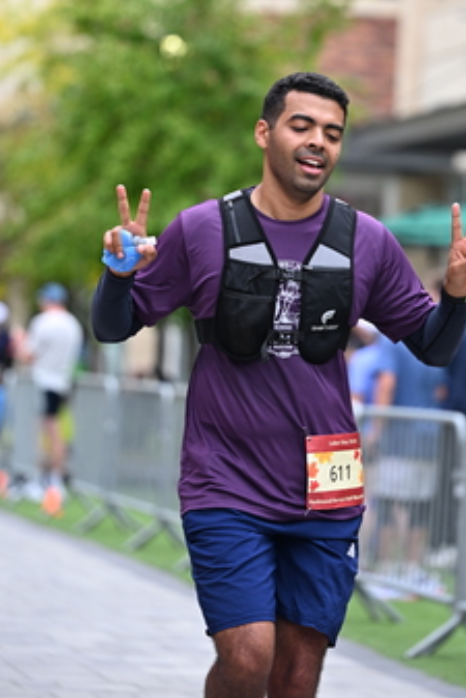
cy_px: 182
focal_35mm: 212
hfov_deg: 6.5
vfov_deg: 9.7
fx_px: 4112
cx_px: 291
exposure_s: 1/2000
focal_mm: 130
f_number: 2.8
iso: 640
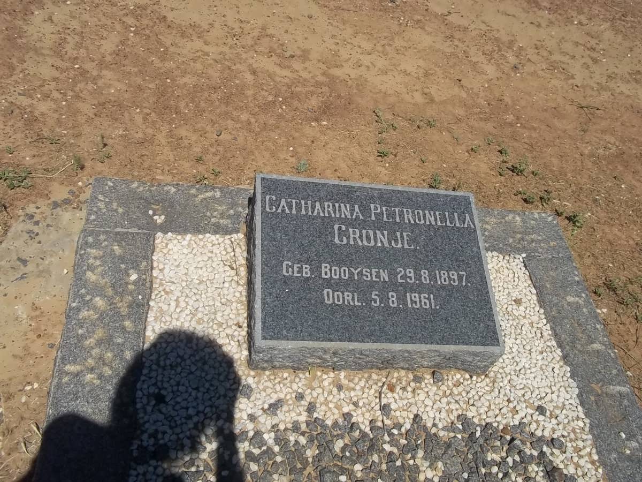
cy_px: 241
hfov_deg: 56.8
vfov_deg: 44.2
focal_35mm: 32
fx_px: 593
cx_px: 321
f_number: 5.5
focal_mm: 5.7
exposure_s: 1/1000
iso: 80
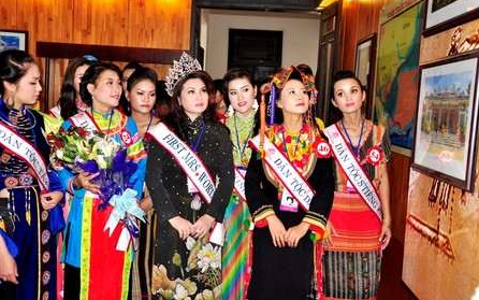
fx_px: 503
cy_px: 140
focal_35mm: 39
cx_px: 241
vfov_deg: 33.2
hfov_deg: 50.9
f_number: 4
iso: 200
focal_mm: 25
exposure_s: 1/60
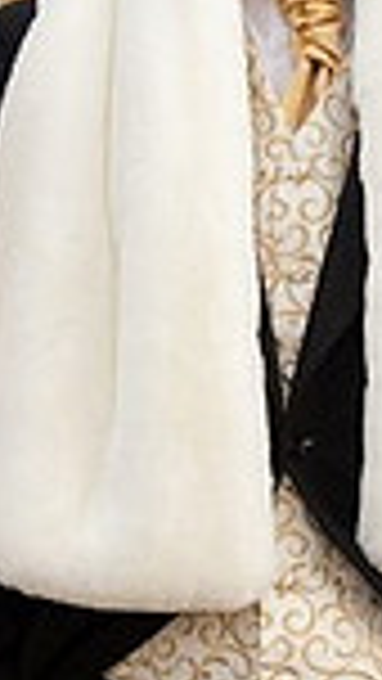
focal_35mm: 153
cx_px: -45
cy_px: 270
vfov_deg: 14.0
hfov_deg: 7.9
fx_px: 2754
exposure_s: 1/400
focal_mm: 38
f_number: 4
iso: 800
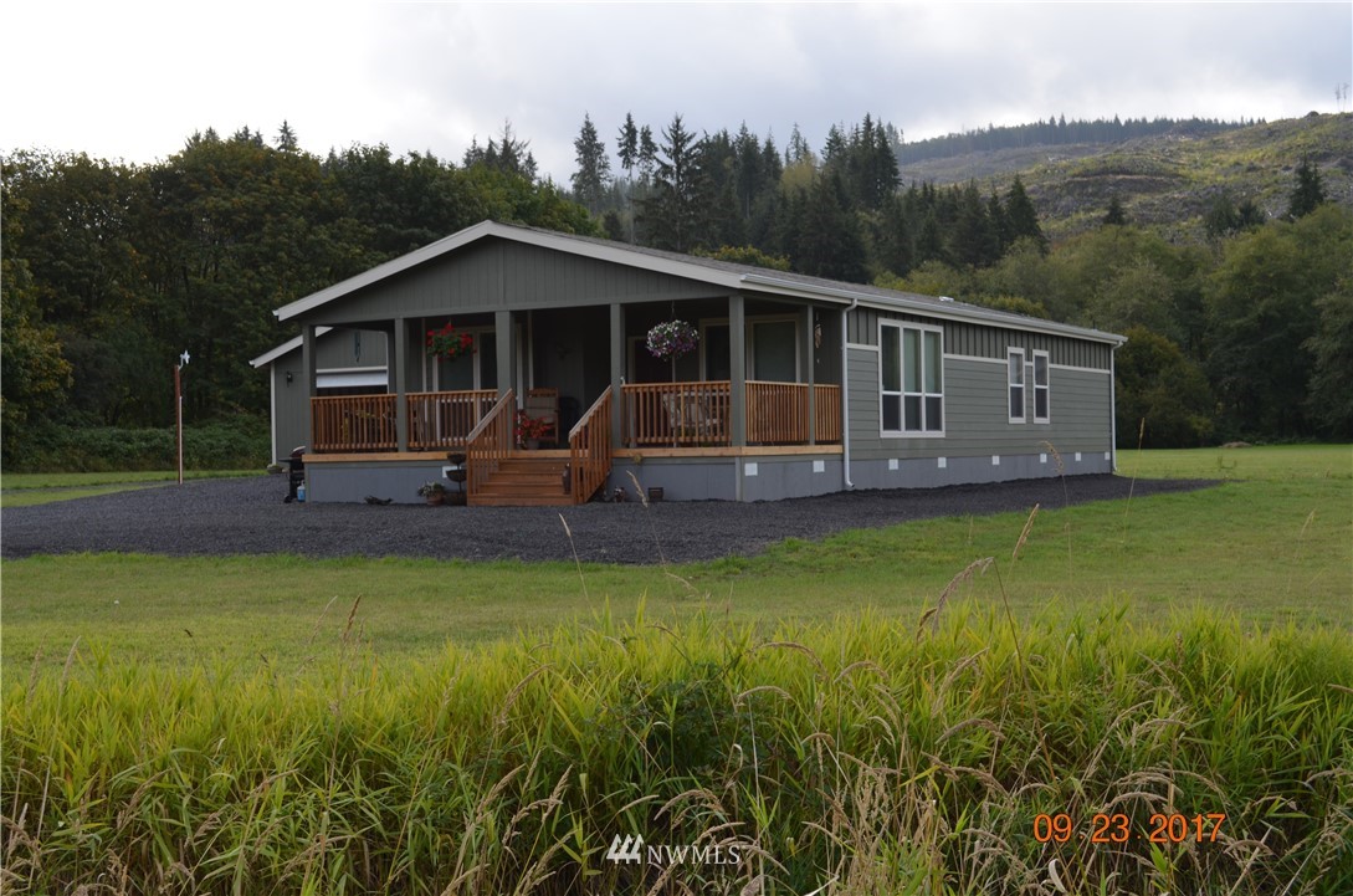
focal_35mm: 48
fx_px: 1800
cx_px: 676
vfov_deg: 27.9
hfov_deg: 41.2
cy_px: 448
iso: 200
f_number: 8
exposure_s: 1/250
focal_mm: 32
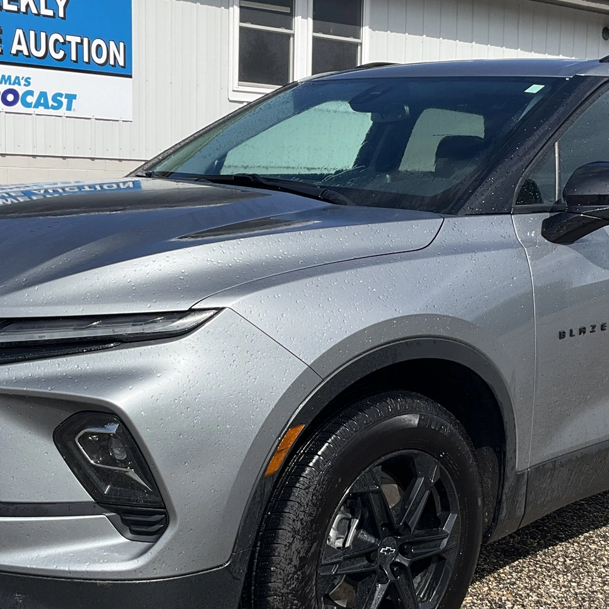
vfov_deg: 32.2
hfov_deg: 32.2
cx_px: 319
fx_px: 1055
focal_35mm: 53
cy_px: 301
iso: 25
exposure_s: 1/2538
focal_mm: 3
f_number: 1.8
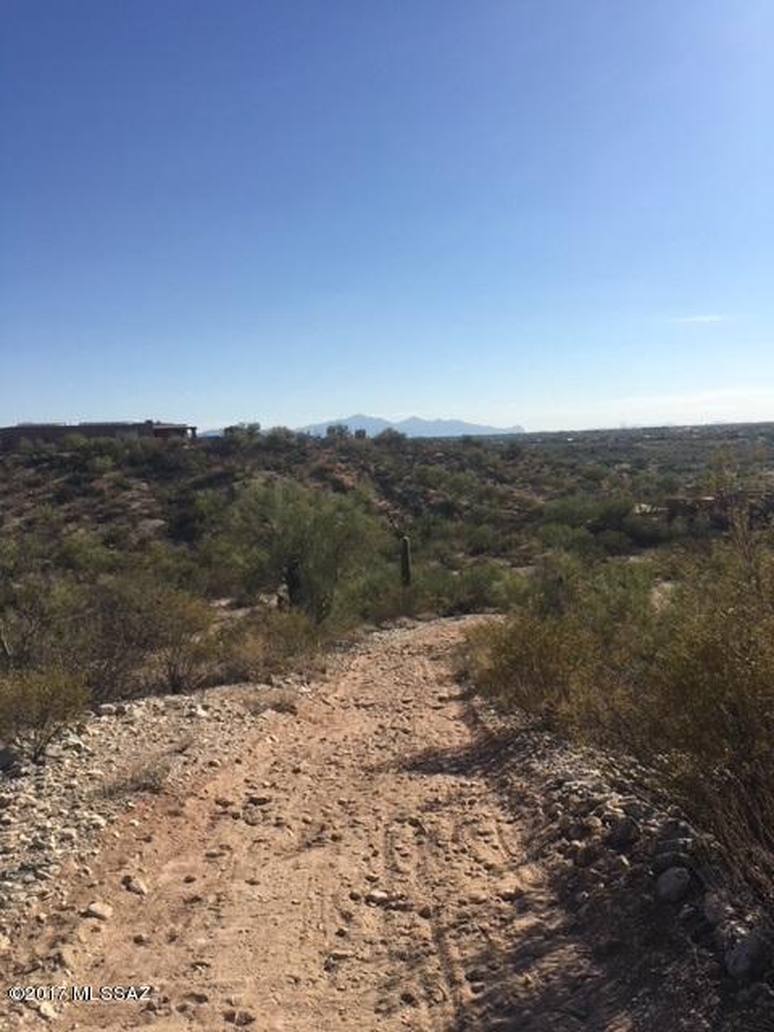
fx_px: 865
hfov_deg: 48.2
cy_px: 516
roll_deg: +3.8
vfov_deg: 61.7
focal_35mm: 29
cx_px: 387
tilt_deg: -4.4
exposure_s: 1/2262
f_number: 2.2
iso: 25
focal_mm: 4.15
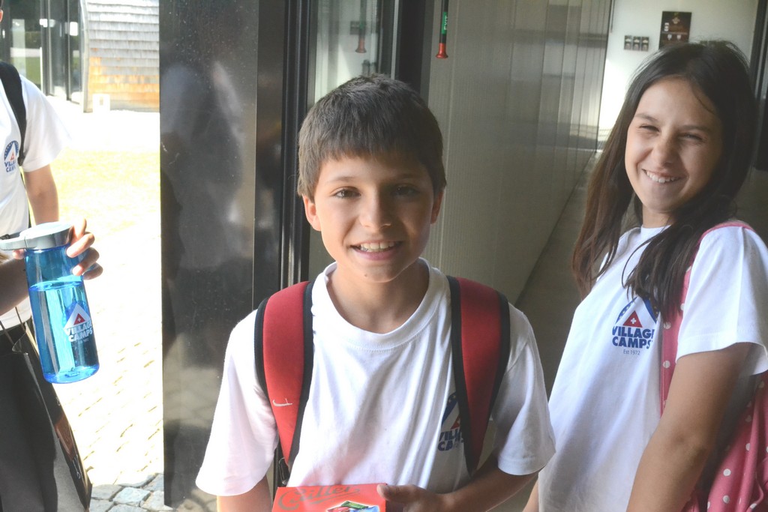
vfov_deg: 29.9
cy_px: 256
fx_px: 960
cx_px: 384
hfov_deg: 43.6
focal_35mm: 45
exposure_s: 1/500
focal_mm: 30
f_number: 11
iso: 3200
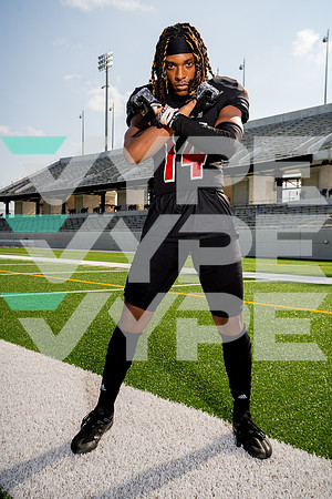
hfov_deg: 36.9
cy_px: 250
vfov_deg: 53.1
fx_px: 498
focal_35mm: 36
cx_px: 166
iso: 100
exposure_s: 1/250
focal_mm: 36
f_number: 7.1
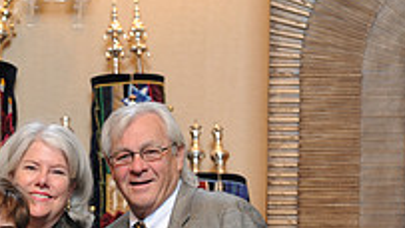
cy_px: 376
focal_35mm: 209
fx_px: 2244
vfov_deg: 5.7
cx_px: -16
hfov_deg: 10.2
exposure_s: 1/50
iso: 500
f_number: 5
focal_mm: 70
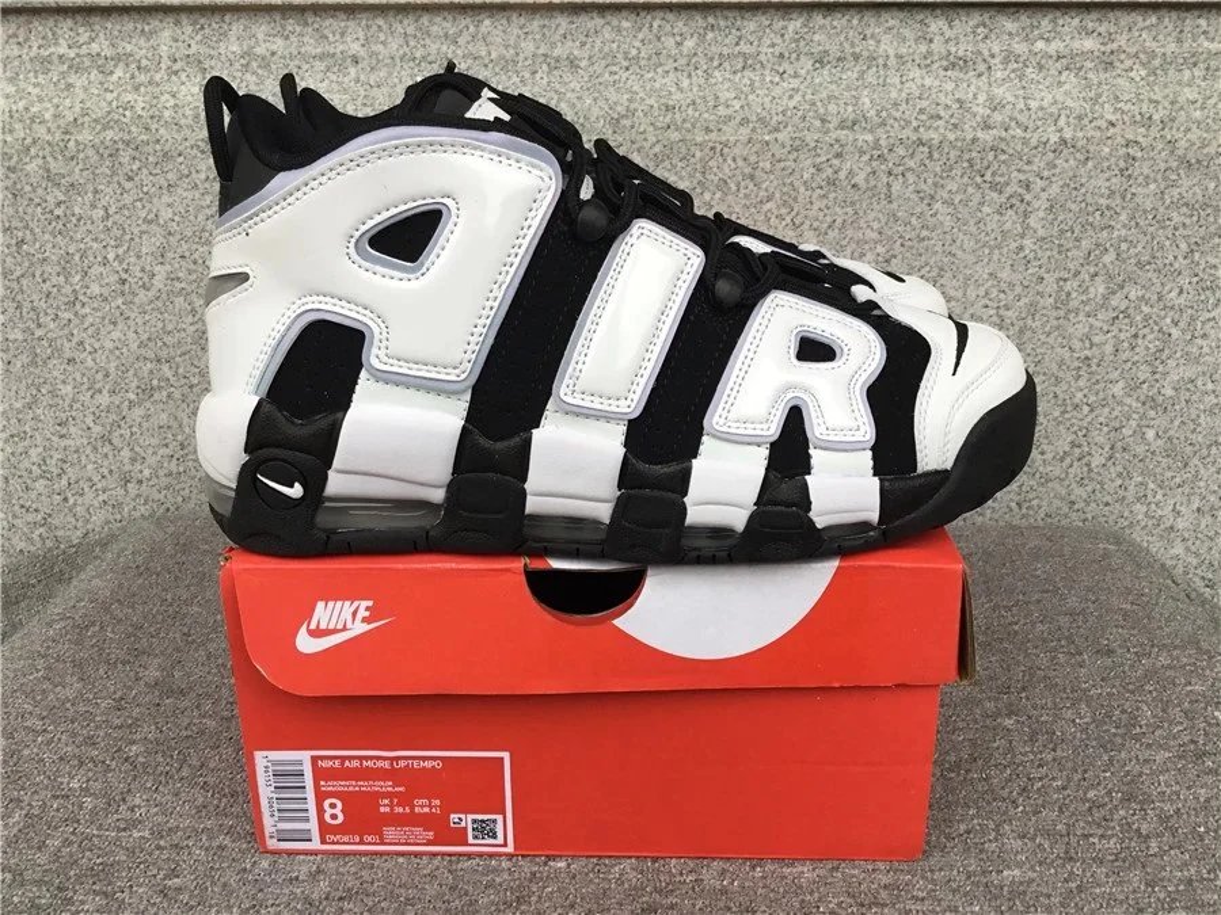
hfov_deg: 58.4
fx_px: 1093
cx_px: 610
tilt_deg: -19.0
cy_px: 458
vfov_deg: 45.4
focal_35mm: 31
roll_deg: +0.6
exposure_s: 1/100
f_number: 2.4
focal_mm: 3.3
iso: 40
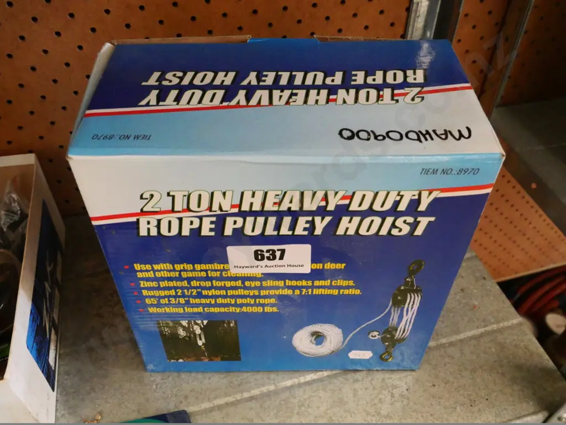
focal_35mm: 30
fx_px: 491
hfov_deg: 60.0
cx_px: 283
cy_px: 212
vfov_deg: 46.8
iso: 6400
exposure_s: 1/125
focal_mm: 15
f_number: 5.6
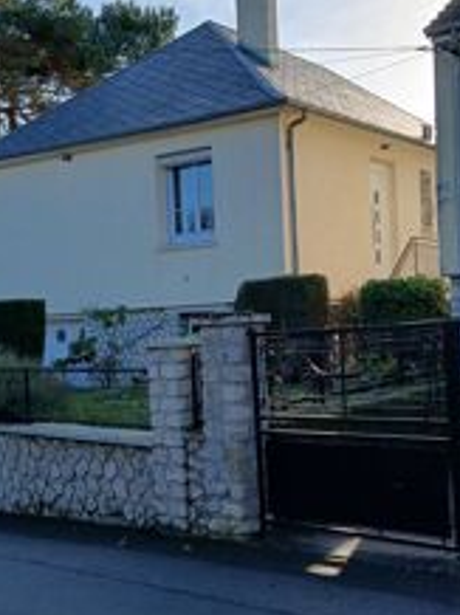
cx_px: 212
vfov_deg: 37.5
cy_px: 329
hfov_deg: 28.5
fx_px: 905
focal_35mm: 51
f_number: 1.8
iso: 20
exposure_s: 1/427
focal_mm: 3.98
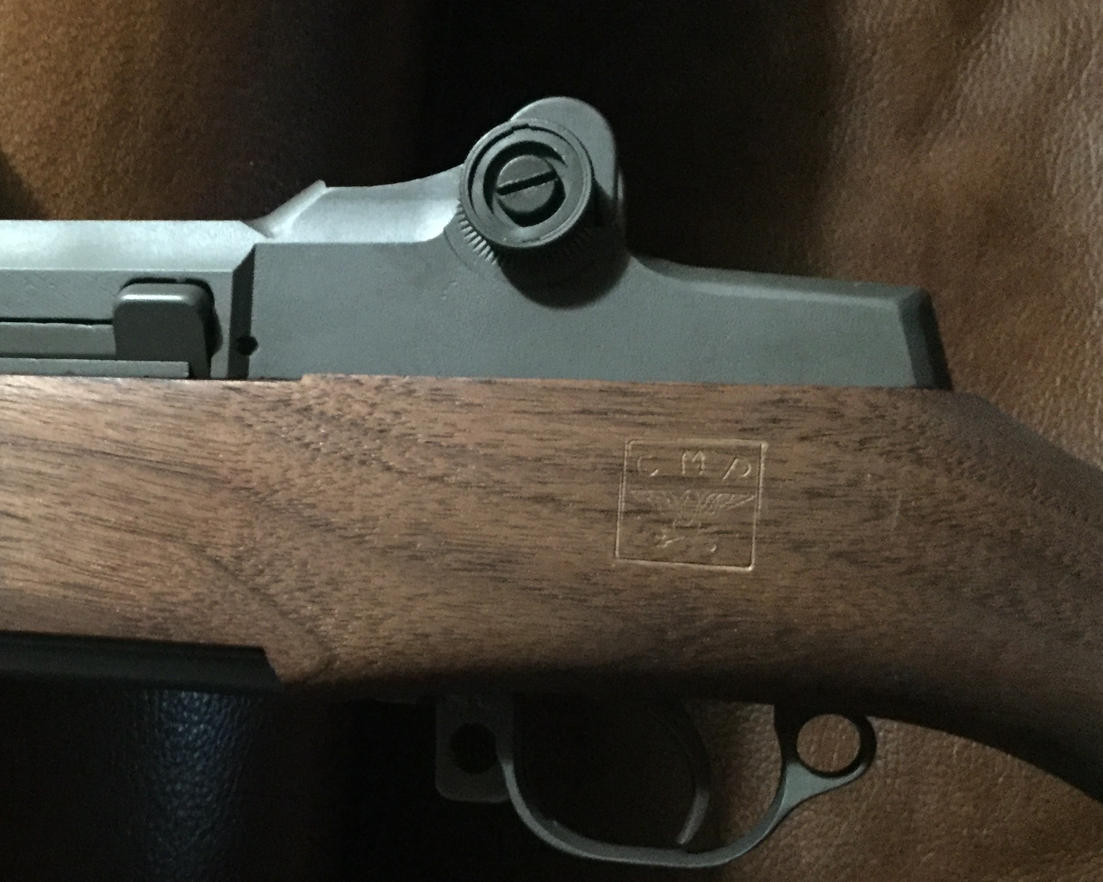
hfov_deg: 33.3
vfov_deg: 27.6
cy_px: 530
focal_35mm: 55
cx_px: 245
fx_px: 1796
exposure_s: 1/15
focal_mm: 3.3
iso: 400
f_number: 2.4
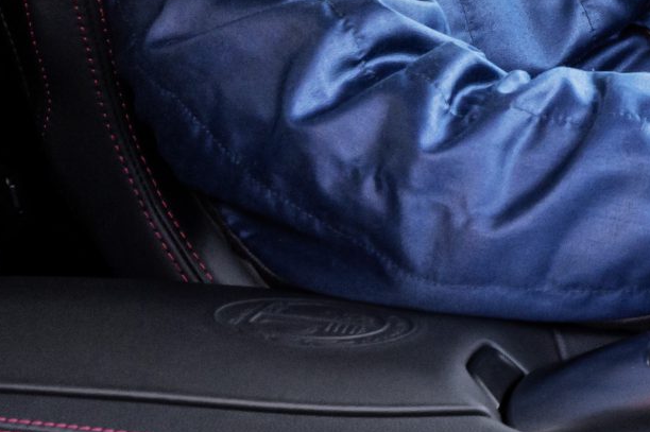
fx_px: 2688
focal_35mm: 149
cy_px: -143
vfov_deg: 9.0
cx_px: 944
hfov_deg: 13.1
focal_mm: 38
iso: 2000
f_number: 11
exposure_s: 1/60
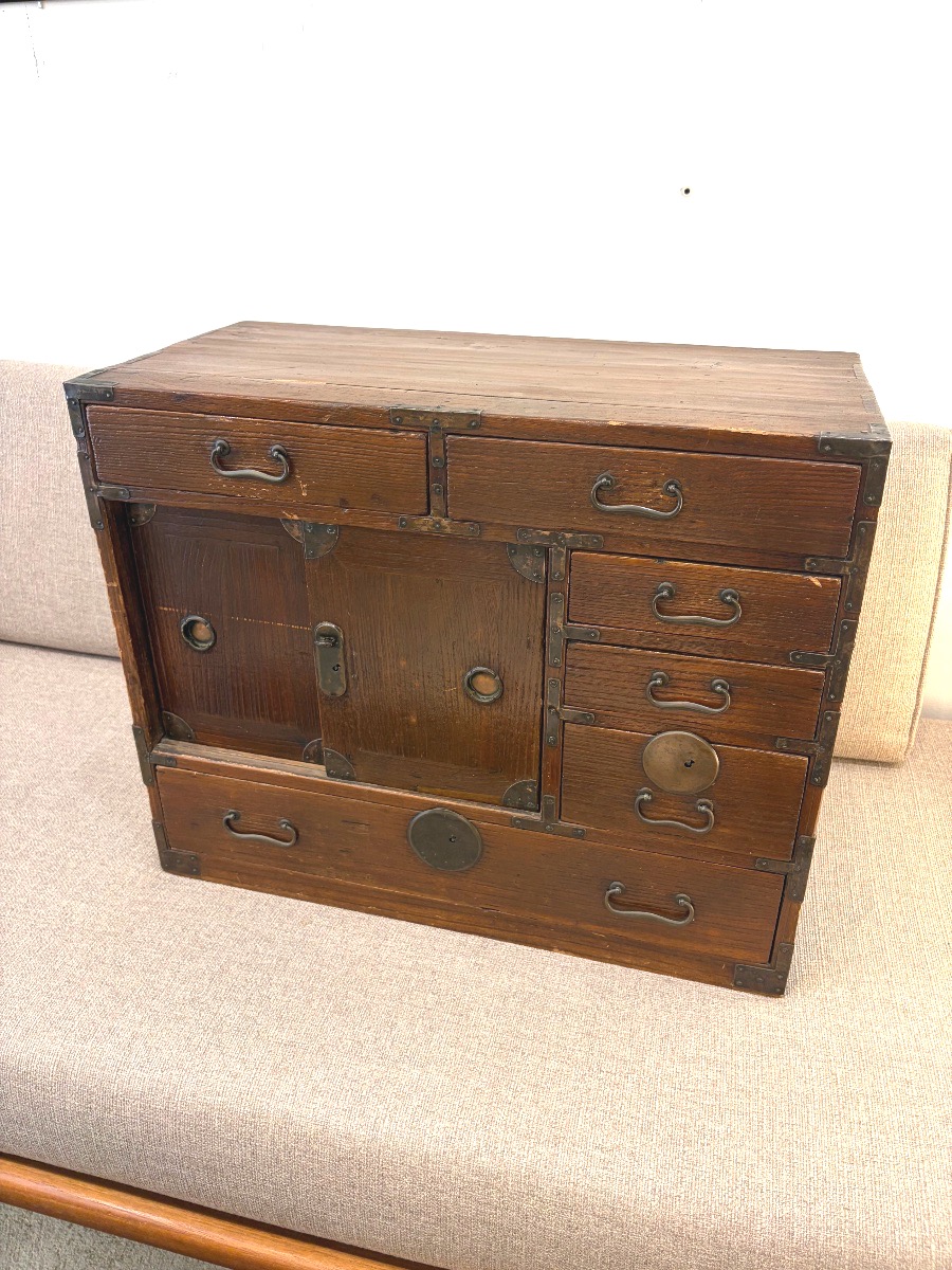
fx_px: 953
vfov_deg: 67.3
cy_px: 635
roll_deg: +0.3
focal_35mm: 26
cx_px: 476
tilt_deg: -27.5
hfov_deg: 53.1
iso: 100
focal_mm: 5.96
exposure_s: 1/50
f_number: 1.6
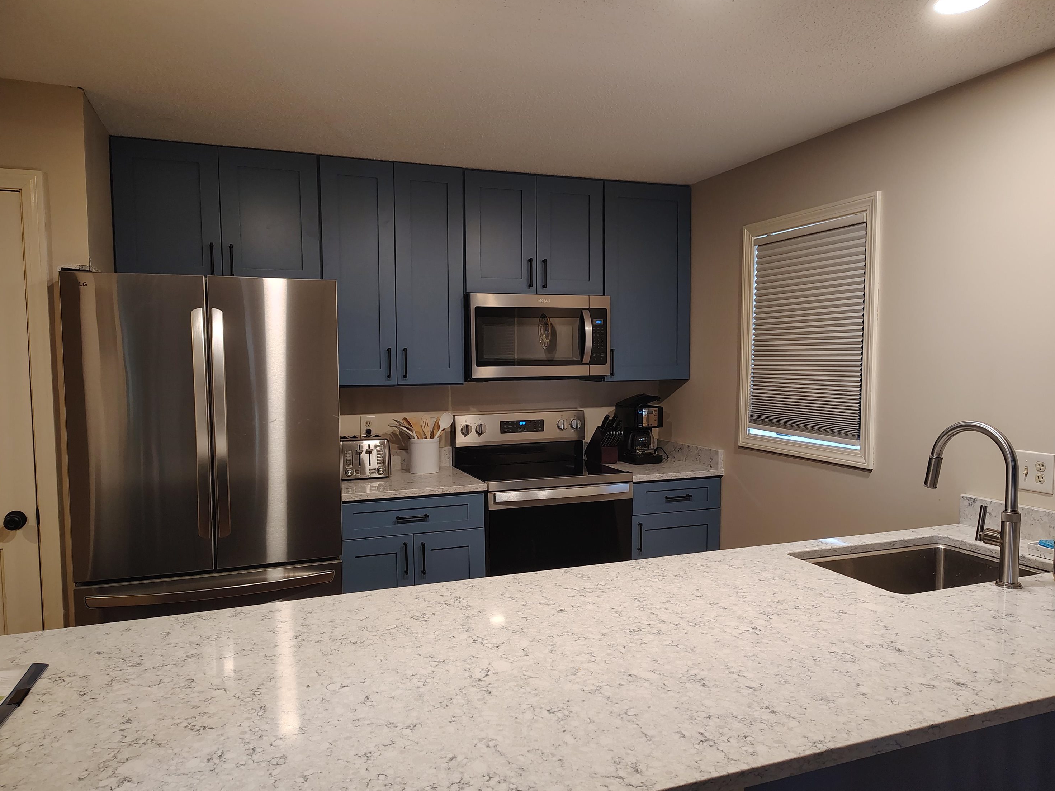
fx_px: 762
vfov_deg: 54.9
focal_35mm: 25
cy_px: 403
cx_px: 529
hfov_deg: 69.4
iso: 841
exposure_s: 1/60
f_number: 1.8
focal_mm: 5.56
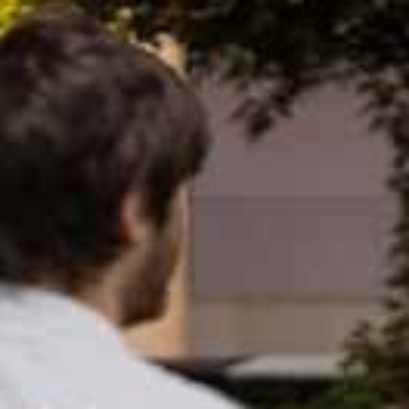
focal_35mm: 330
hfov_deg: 5.3
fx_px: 4411
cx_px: 524
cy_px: 494
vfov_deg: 5.3
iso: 100
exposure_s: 1/5000
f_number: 1.8
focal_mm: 85
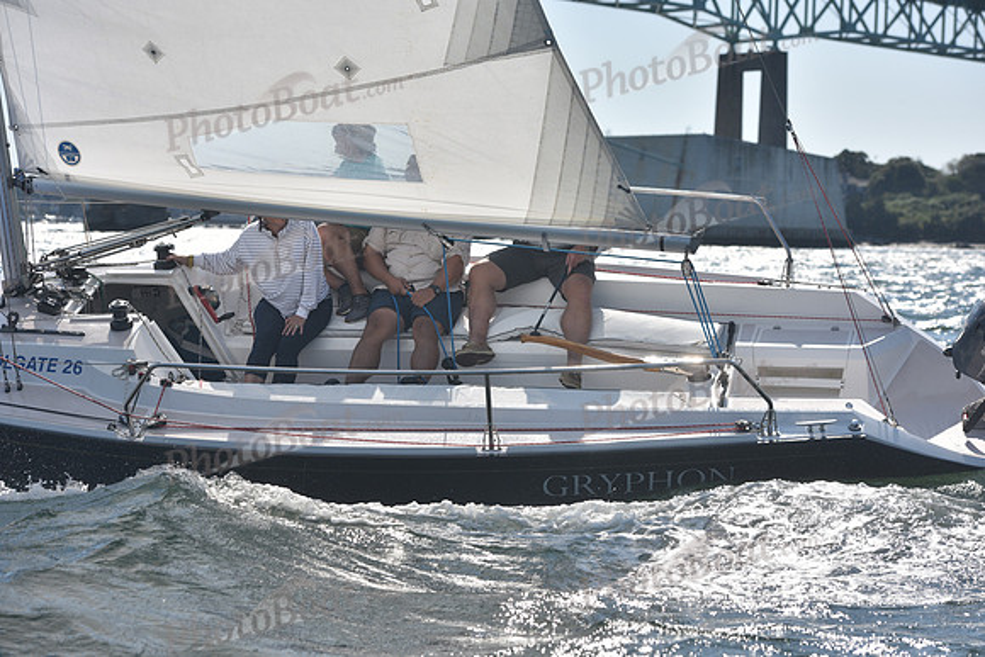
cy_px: 328
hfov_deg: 22.1
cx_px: 492
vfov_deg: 14.9
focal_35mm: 92
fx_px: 2518
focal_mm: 92
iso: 250
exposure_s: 1/1000
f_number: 5.6
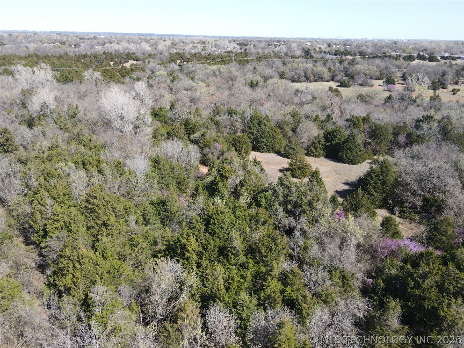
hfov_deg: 71.6
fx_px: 322
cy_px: 174
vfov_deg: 56.8
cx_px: 232
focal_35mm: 24
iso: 100
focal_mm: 4.5
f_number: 2.8
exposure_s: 1/320
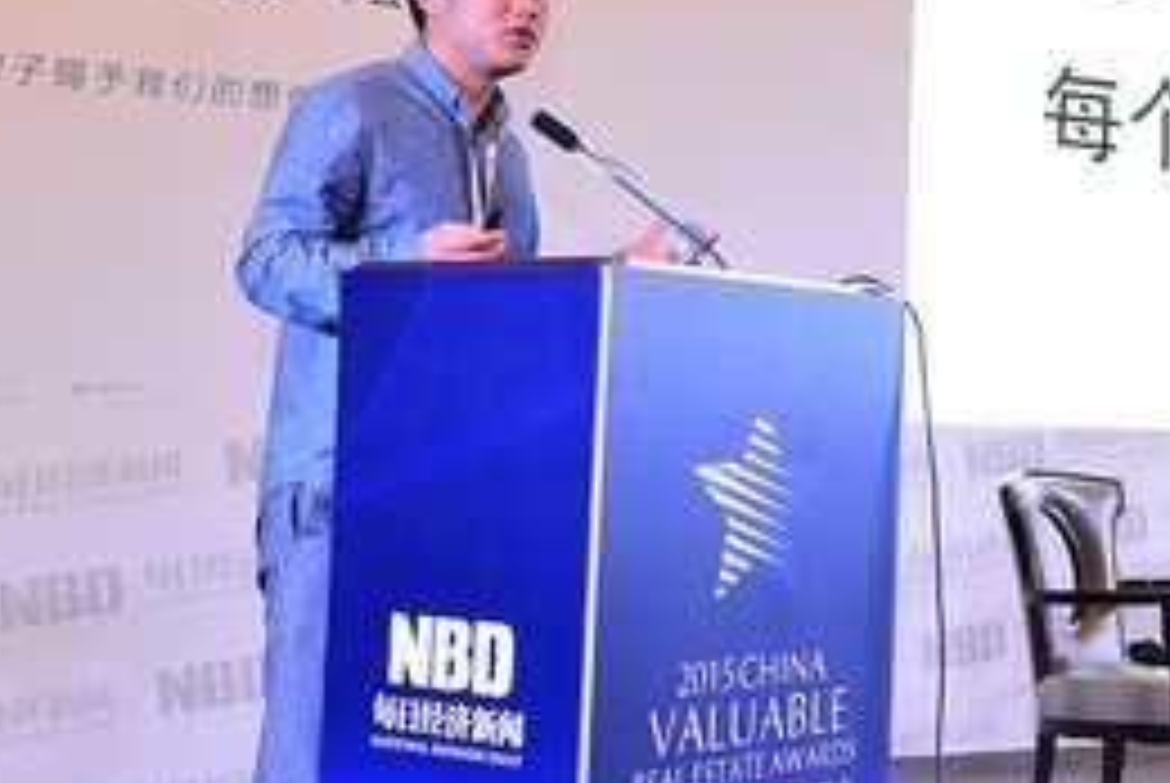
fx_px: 2440
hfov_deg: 26.3
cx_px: 986
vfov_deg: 18.1
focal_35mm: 75
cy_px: 202
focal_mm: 31
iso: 1000
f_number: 3.5
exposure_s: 1/125
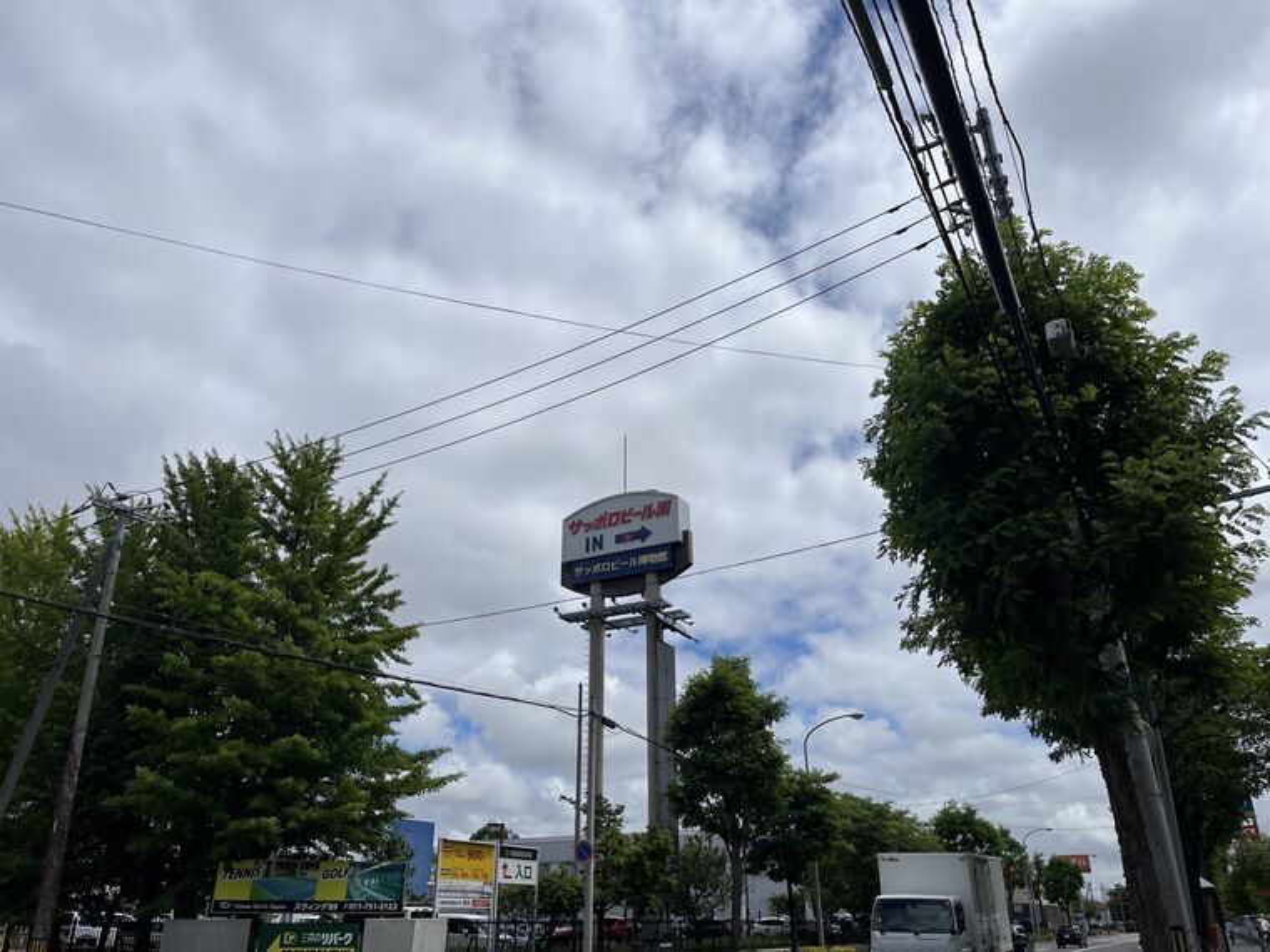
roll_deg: -1.4
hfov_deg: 67.3
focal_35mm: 26
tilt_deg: +29.2
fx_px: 954
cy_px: 476
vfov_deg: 53.1
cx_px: 635
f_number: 1.6
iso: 50
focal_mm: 5.1
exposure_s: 1/13333
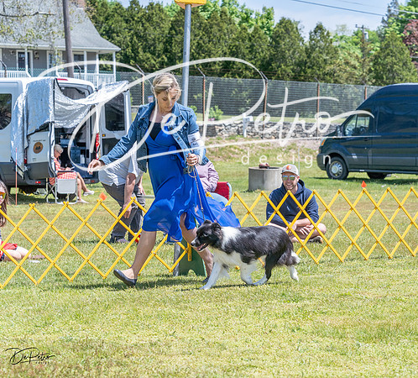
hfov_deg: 15.7
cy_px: 189
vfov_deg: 14.3
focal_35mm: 116
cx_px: 283
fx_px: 1511
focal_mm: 96
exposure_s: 1/1600
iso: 640
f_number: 7.1
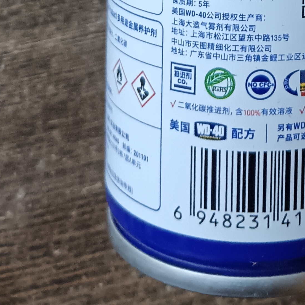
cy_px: -242
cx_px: 291
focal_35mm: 88
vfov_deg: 16.5
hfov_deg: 19.3
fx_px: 877
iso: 3529
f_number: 1.8
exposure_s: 1/33.3
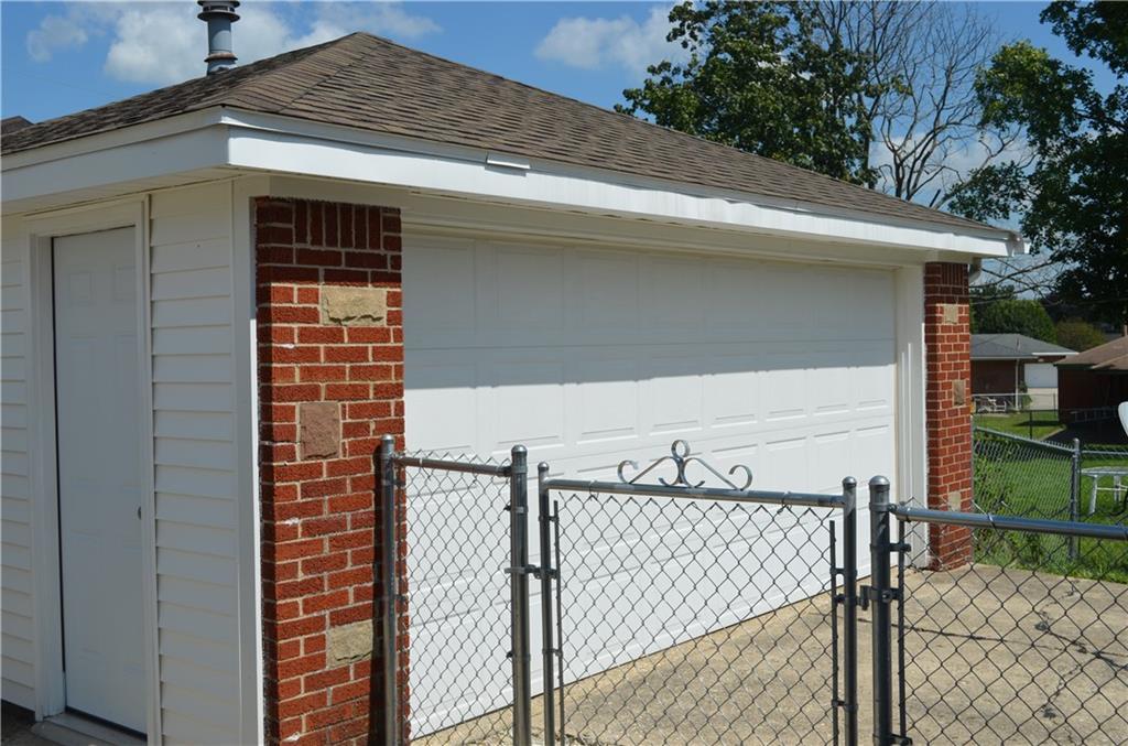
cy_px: 373
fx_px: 1219
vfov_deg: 34.0
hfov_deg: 49.7
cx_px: 564
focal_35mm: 39
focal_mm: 26
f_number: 8
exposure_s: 1/500
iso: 125
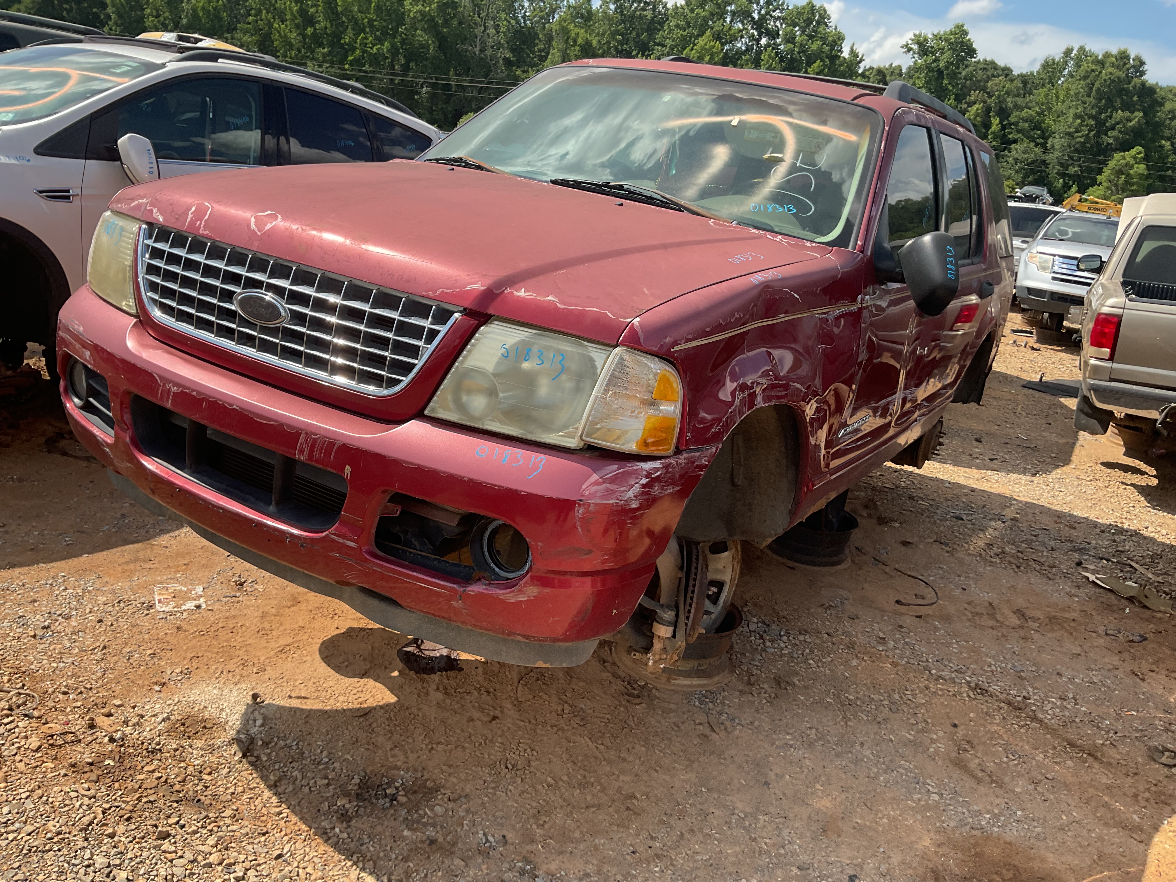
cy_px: 441
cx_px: 588
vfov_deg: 48.2
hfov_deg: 61.7
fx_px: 985
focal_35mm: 29
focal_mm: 3
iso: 16
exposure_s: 1/1221
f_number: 1.8
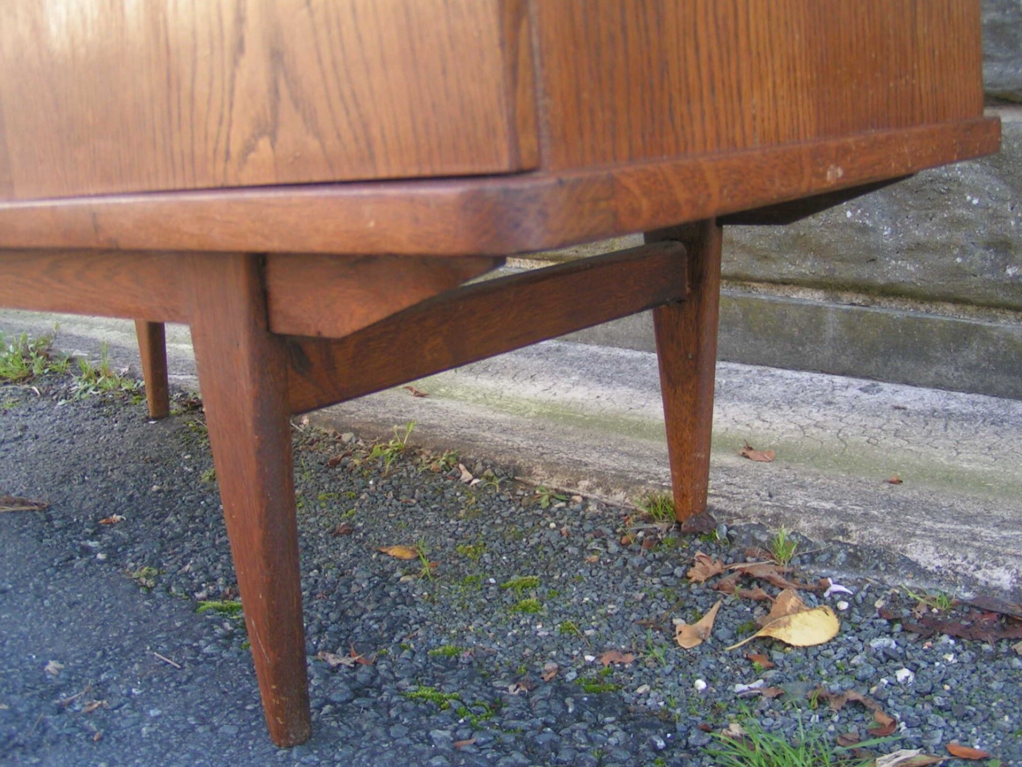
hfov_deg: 49.0
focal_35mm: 38
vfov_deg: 37.7
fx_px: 1122
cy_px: 384
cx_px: 511
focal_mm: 5.8
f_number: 2.8
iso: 50
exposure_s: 1/40
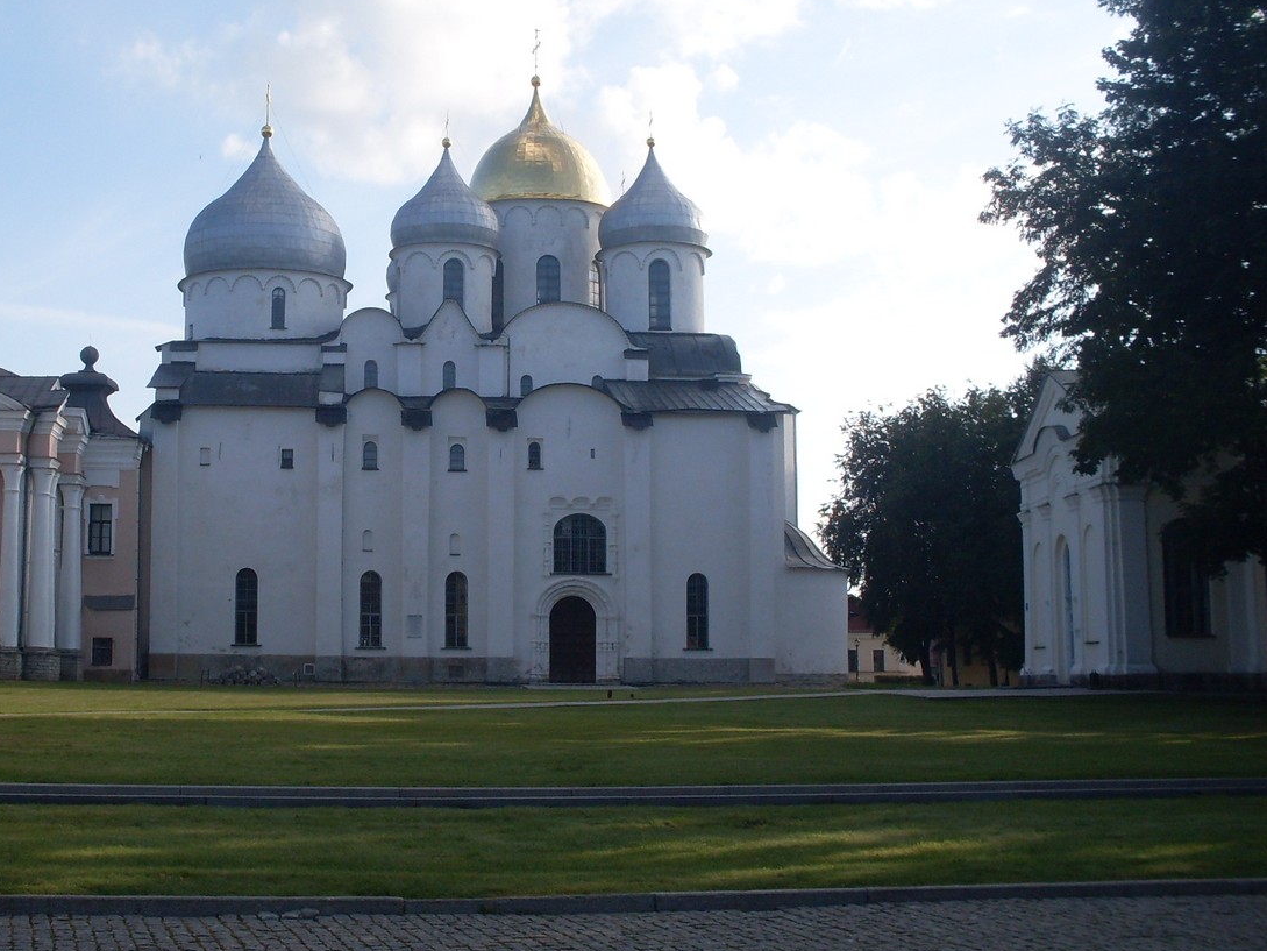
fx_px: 1830
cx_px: 437
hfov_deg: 37.8
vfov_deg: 29.1
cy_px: 427
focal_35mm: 50
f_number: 8.4
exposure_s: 1/180
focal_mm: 6.3
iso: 80
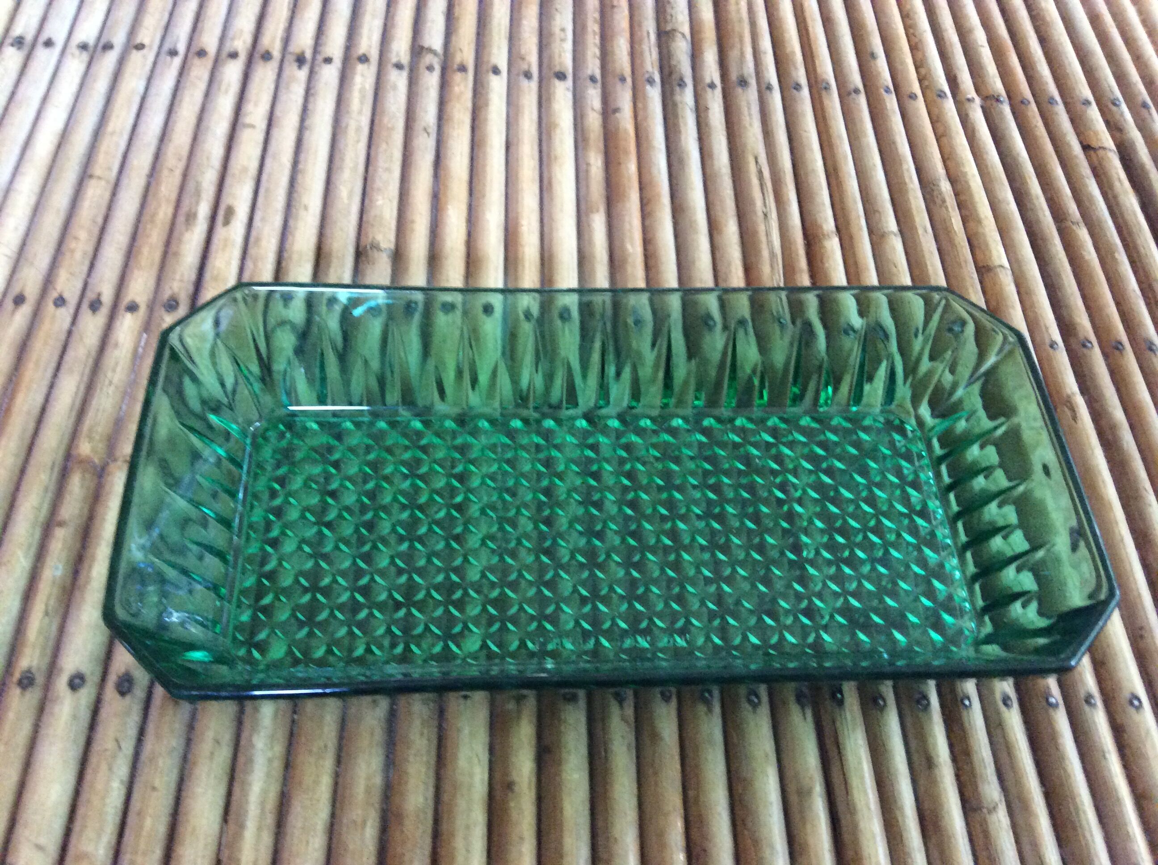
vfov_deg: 44.1
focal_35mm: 32
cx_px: 579
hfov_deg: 56.9
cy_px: 432
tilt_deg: -57.0
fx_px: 1069
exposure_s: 1/20
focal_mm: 3.3
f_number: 2.4
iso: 320
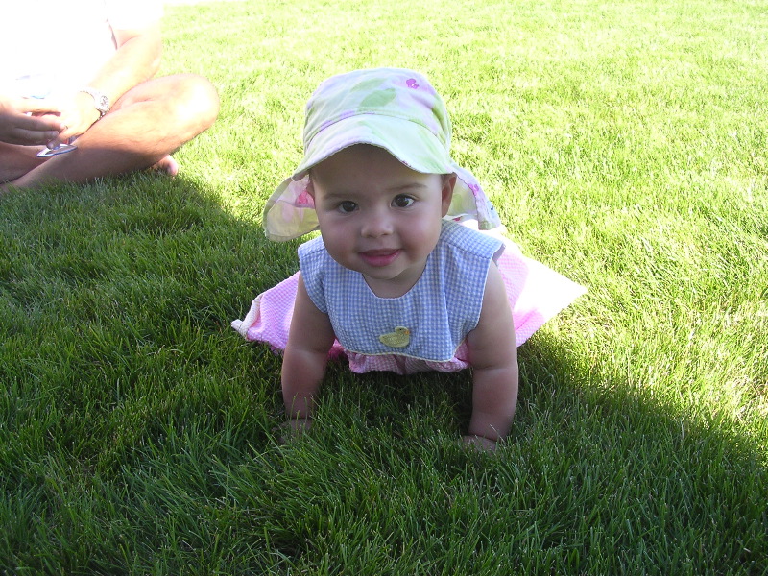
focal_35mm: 38
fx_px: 843
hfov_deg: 49.0
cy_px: 288
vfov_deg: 37.7
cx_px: 384
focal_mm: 5.8
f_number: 2.8
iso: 100
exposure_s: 1/165
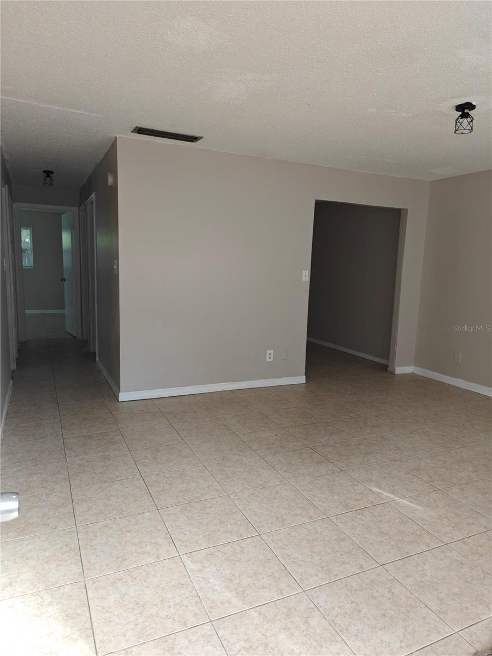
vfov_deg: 73.9
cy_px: 328
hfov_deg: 58.9
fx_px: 436
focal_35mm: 23
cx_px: 246
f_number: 1.6
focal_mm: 6.06
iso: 320
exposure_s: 1/260
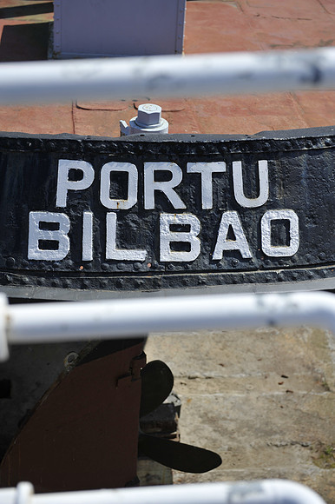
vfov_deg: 28.9
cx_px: 168
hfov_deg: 19.4
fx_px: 978
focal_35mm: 70
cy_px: 252
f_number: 4
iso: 200
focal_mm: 70
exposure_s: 1/2000
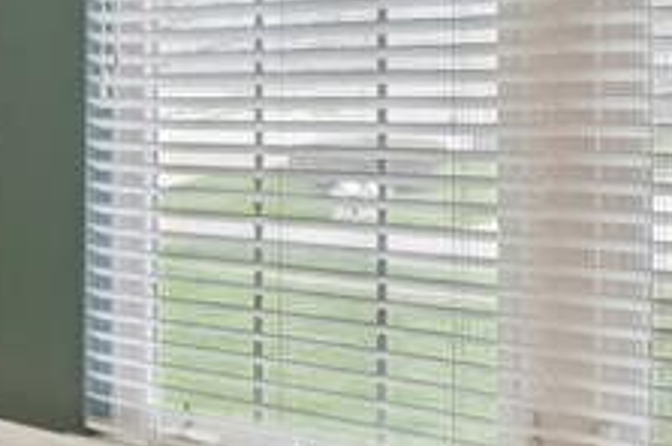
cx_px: -576
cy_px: 142
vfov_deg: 19.6
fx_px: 1286
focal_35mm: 69
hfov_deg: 20.0
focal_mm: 10
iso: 400
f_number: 8
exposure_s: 1/10
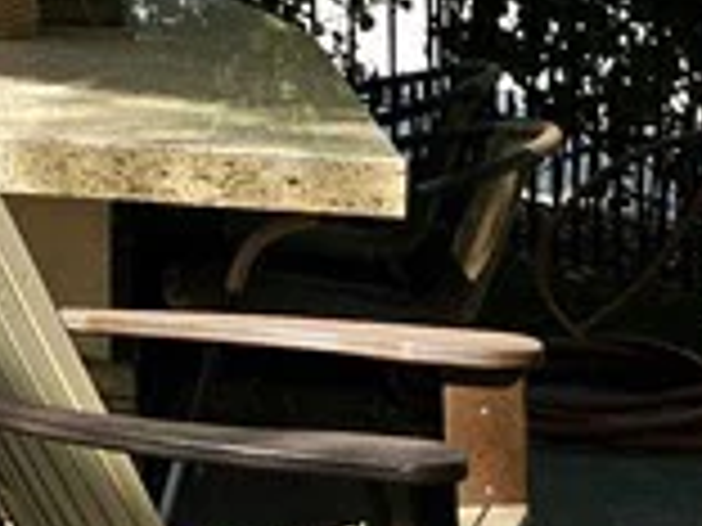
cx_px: -1138
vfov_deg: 9.5
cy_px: -270
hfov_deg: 10.6
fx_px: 3062
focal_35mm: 151
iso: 25
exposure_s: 1/2000
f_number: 1.8
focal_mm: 5.4
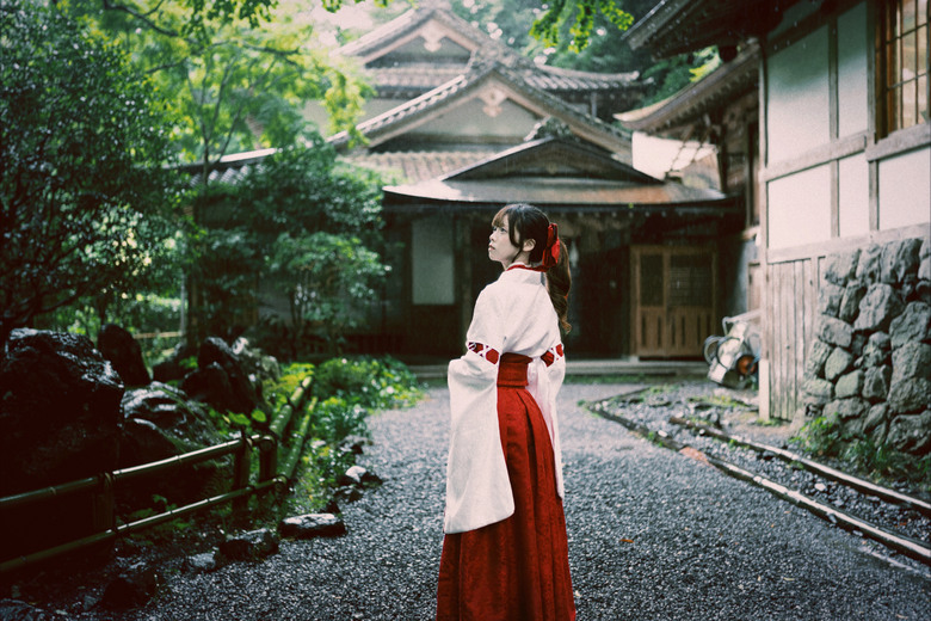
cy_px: 310
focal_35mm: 35
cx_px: 466
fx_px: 905
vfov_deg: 37.9
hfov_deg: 54.4
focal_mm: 35
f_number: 1.4
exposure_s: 1/160
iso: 400
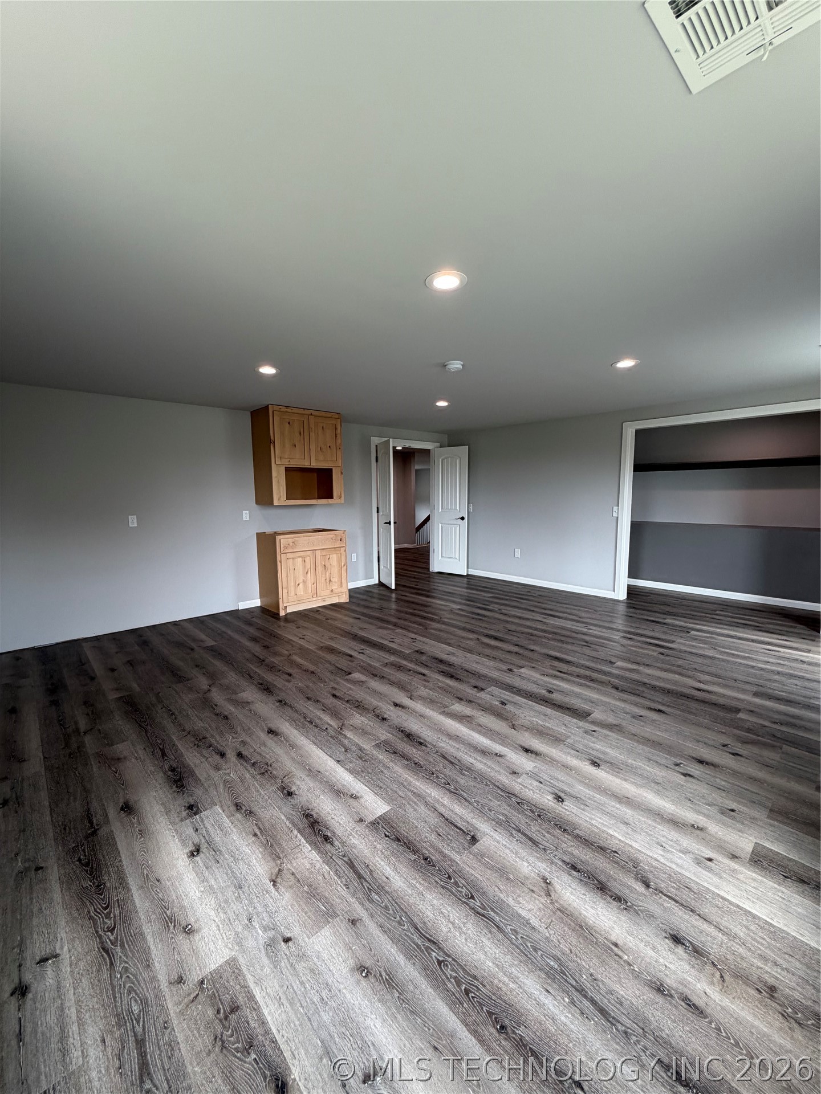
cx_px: 410
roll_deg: -0.1
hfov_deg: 85.7
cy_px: 547
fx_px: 443
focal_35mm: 14
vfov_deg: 102.1
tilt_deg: -7.3
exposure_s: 1/112
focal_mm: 2.22
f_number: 2.2
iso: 125
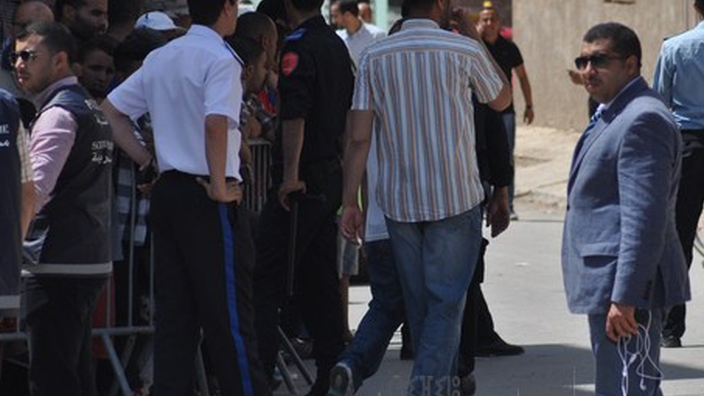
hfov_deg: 4.9
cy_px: 168
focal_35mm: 443
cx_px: 477
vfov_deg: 2.7
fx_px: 8271
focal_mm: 200
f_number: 5.6
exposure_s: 1/1600
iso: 400
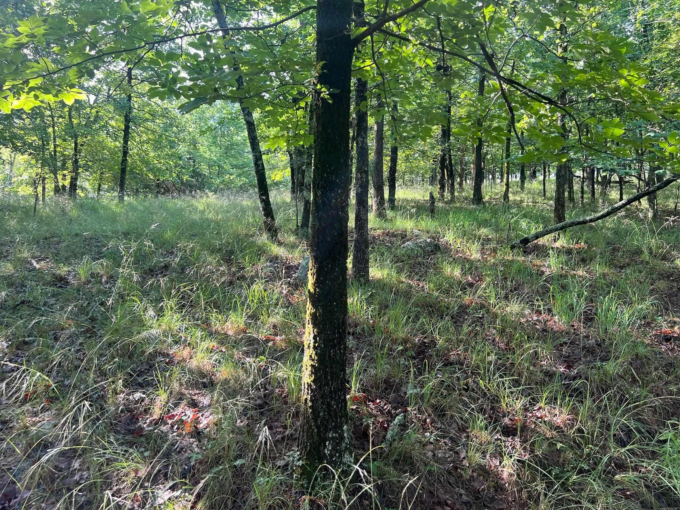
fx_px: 530
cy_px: 250
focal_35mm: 27
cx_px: 342
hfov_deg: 65.3
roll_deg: -2.2
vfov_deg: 51.4
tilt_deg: +4.0
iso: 50
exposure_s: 1/121
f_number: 1.5
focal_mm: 5.7
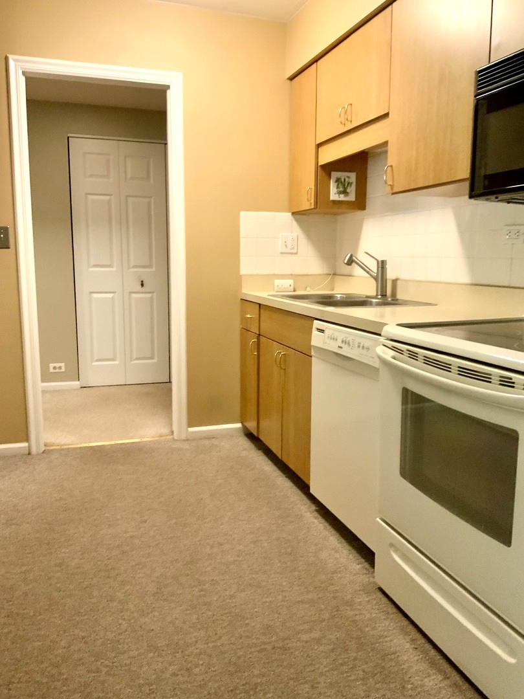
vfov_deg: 61.7
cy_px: 350
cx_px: 262
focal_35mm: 29
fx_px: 585
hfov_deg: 48.2
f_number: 1.8
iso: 250
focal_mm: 3
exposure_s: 1/60
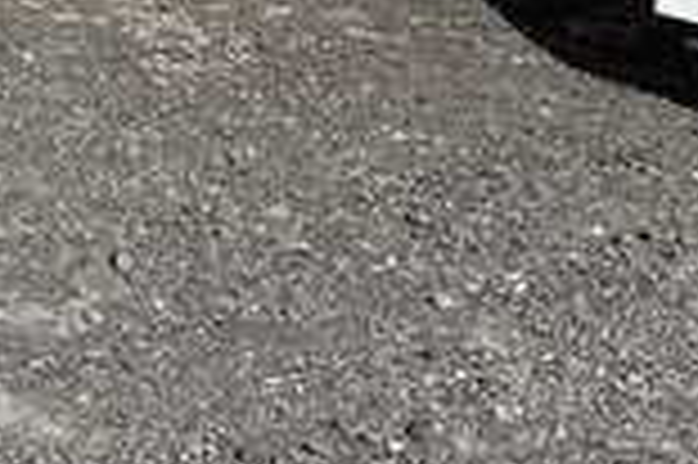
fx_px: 2808
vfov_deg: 8.1
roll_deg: -0.1
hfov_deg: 12.2
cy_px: -903
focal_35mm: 145
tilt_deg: -2.1
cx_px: -806
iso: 80
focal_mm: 6.86
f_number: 1.78
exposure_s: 1/5263
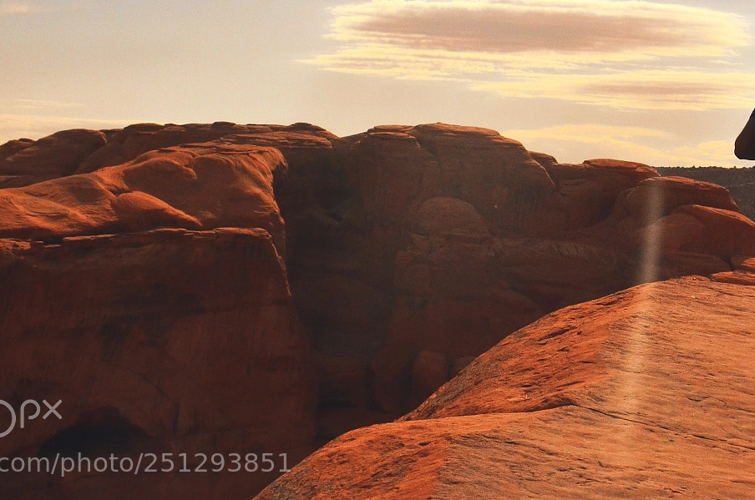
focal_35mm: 93
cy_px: 86
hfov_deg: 21.9
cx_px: 523
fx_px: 1944
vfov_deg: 14.6
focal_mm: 35
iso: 1000
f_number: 8
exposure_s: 1/8000
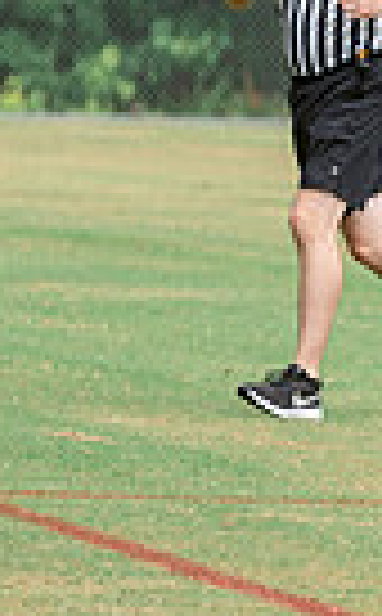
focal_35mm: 865
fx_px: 14485
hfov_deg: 1.5
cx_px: 1218
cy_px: 295
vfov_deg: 2.4
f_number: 4
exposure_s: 1/1000
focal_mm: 200
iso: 250
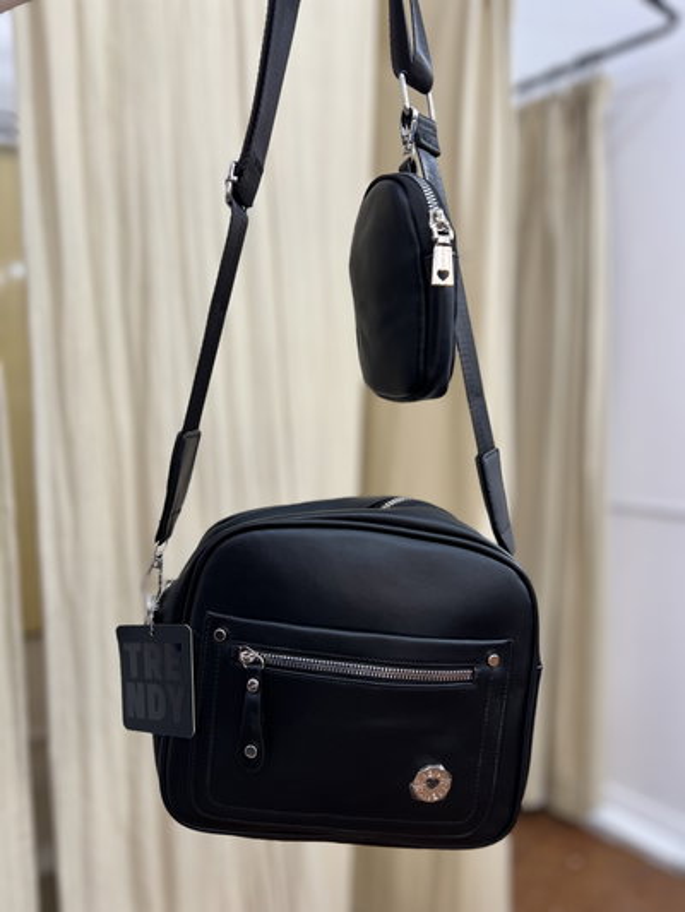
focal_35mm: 26
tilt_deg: -5.5
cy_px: 456
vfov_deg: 67.3
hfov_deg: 53.1
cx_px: 342
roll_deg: +1.0
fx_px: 686
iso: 80
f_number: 1.5
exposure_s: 1/50
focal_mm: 5.7
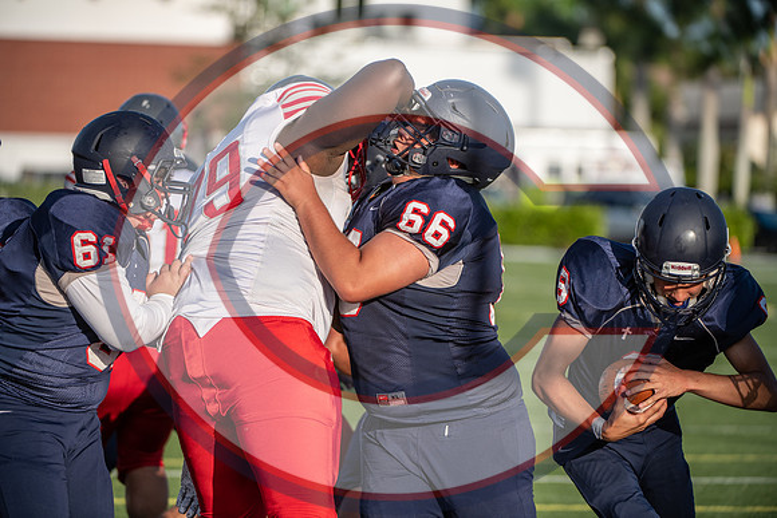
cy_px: 259
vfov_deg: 6.5
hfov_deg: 9.8
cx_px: 388
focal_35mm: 210
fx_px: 4533
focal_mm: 210
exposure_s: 1/1000
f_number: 4
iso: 80
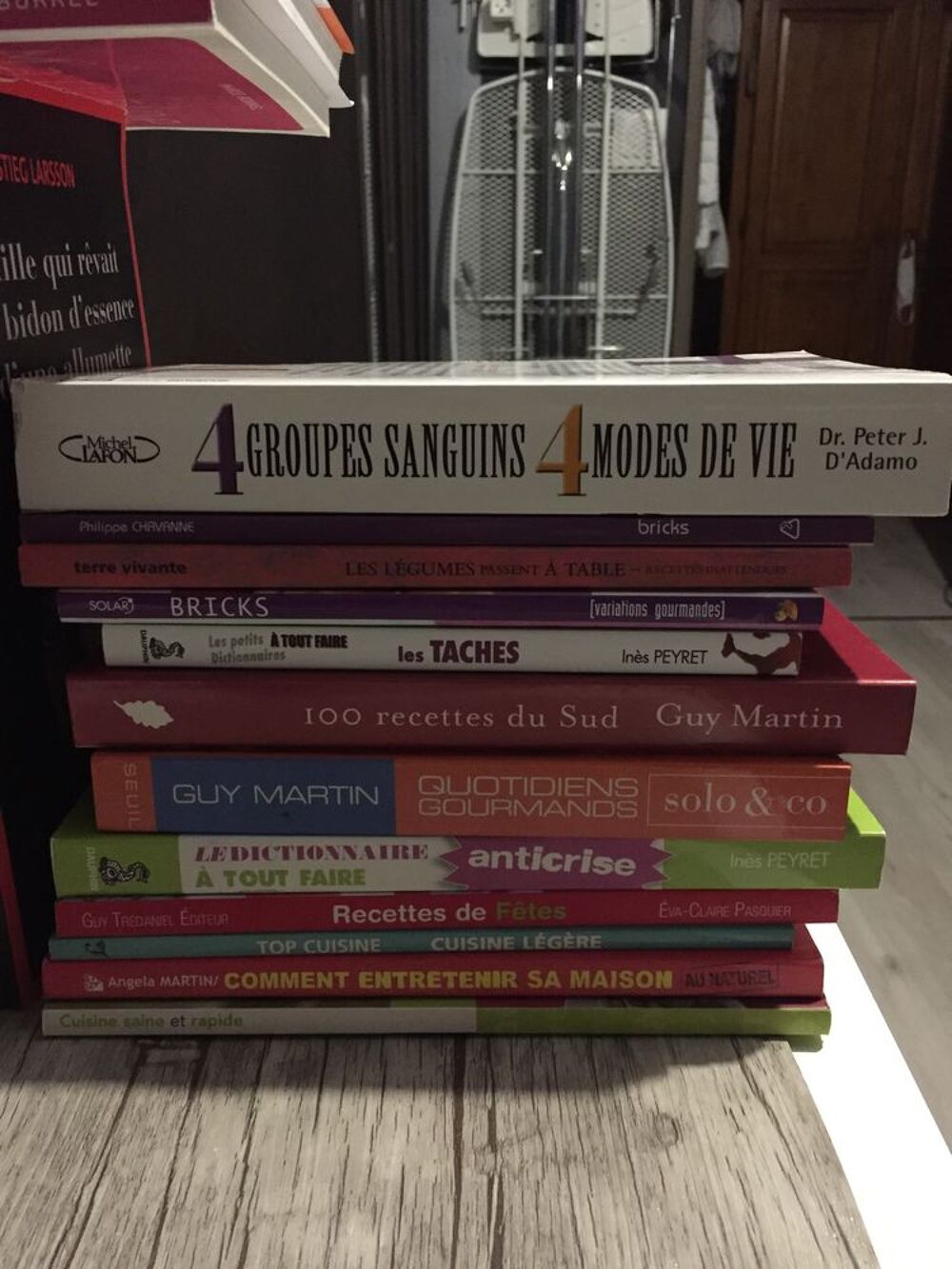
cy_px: 634
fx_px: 1063
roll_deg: +0.8
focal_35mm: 29
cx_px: 476
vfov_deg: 61.7
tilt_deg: -20.2
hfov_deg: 48.2
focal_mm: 4.15
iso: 500
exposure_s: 1/17
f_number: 2.2
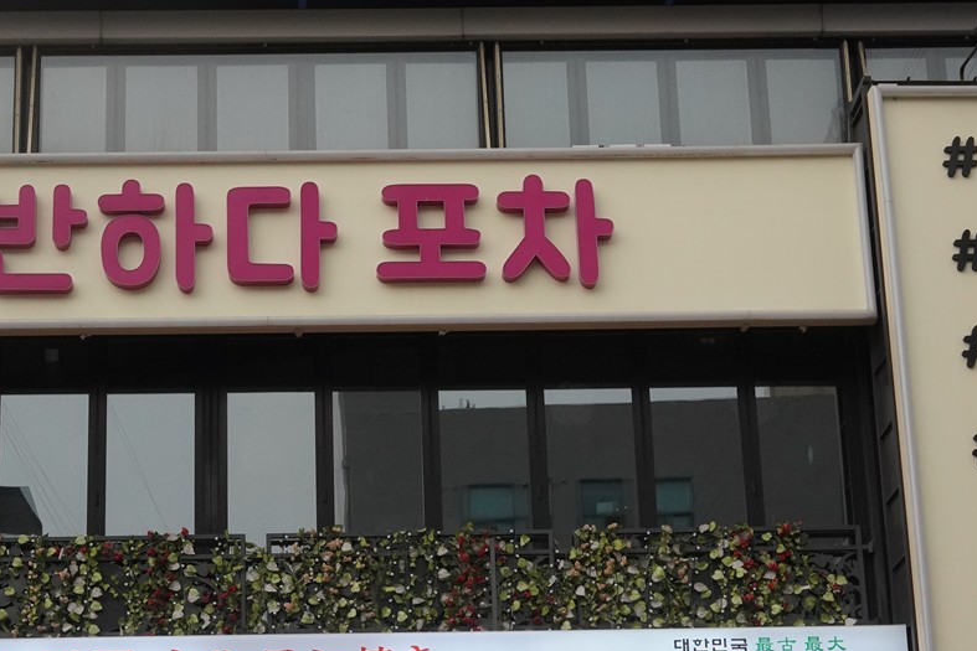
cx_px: 366
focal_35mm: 89
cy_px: 439
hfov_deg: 22.8
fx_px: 2416
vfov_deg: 15.3
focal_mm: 35
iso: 1600
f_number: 14
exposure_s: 1/100
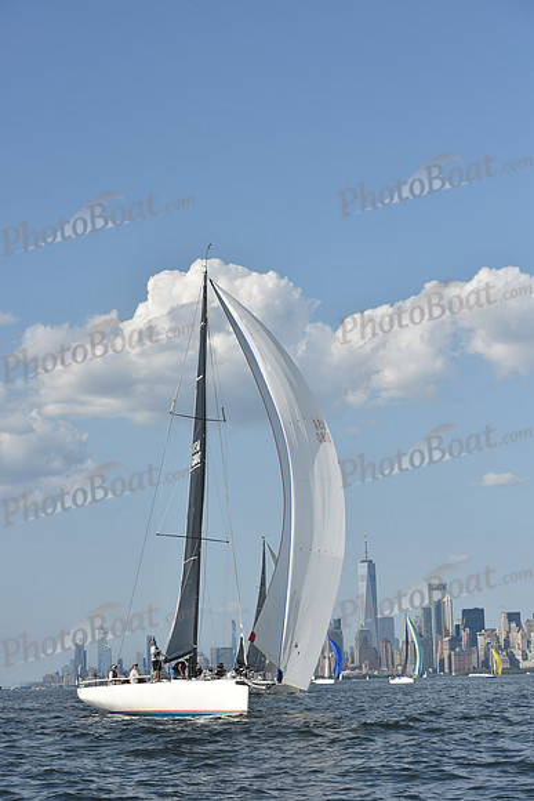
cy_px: 400
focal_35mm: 75
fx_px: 1668
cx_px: 267
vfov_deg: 27.0
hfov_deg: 18.2
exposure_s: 1/1250
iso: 250
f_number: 9
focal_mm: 75
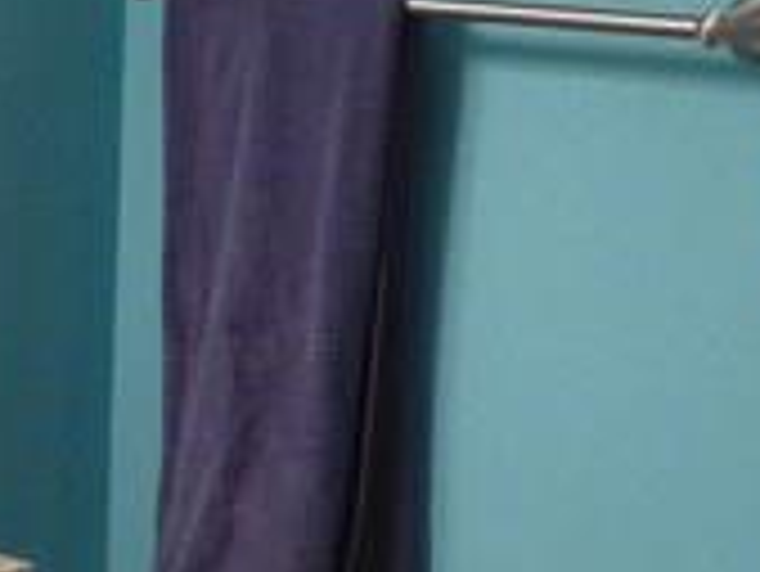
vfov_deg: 12.2
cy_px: 396
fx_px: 2658
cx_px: 90
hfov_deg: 16.1
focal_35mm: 121
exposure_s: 1/25
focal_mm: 3.58
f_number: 2.8
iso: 400
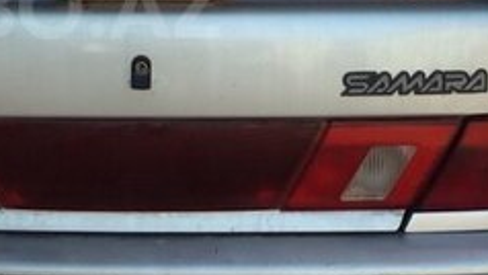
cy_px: 7
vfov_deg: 7.7
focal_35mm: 157
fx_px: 2032
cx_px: 10
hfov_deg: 13.5
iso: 100
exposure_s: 1/130
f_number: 2.6
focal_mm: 5.99
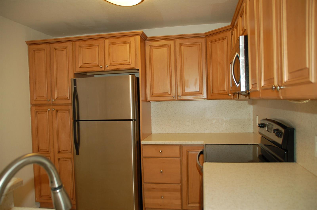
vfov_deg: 47.7
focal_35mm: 27
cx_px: 158
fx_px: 237
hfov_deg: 67.5
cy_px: 105
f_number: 3.5
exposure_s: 1/60
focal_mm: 18
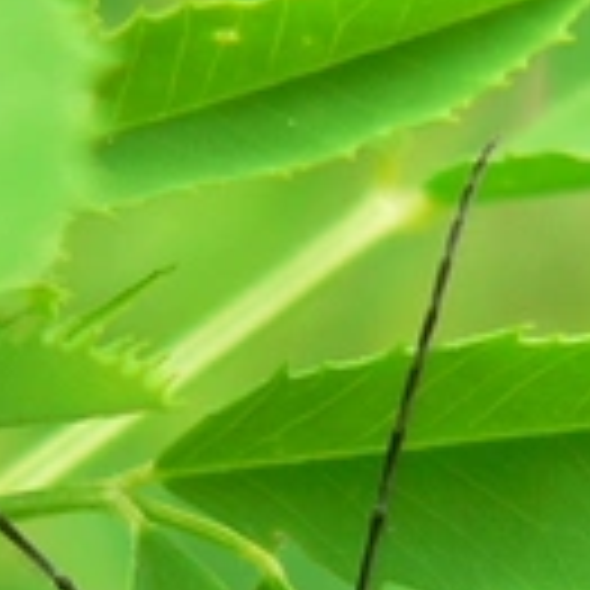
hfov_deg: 6.2
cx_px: 270
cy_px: 649
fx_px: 5419
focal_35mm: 281
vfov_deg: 6.2
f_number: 2.8
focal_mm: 10.7
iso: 80
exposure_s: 1/80
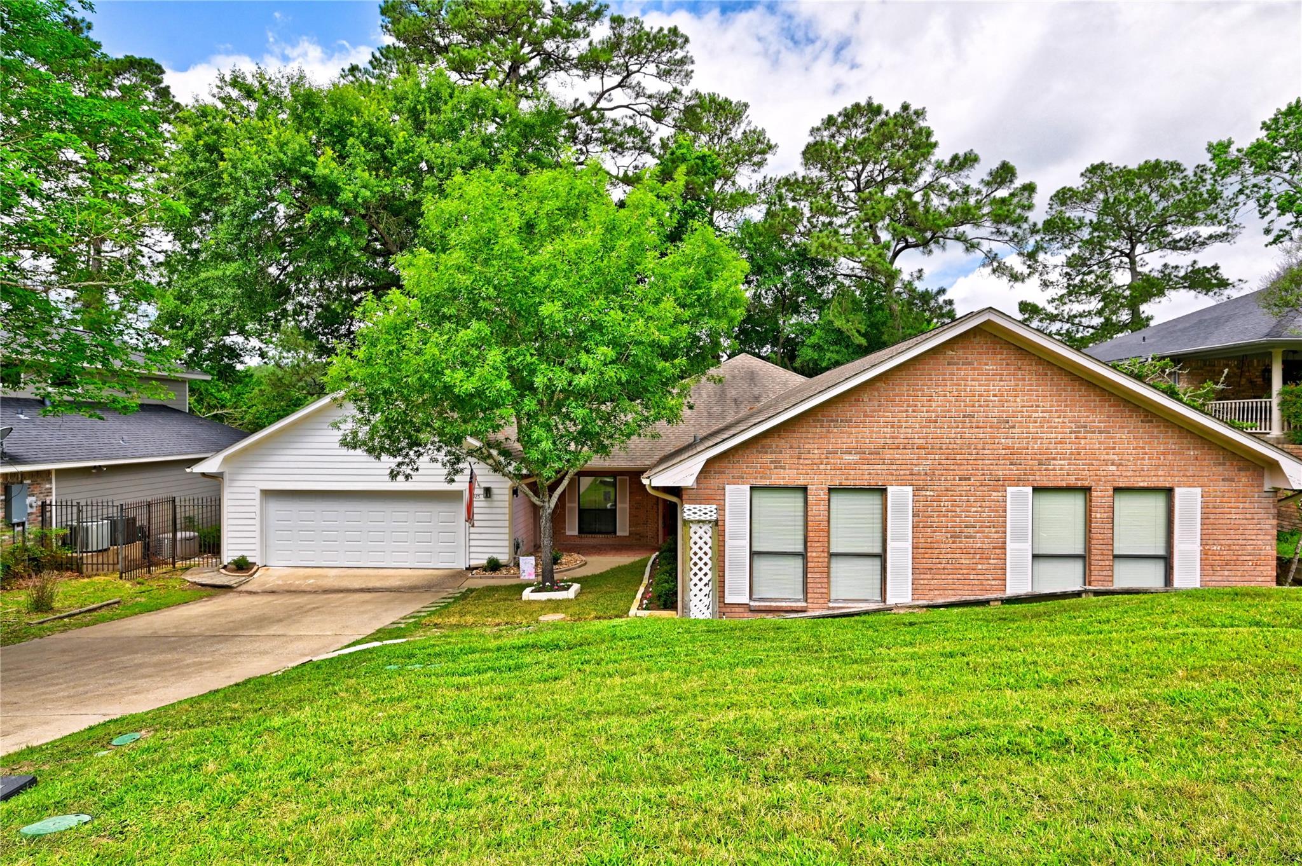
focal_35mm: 21
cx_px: 651
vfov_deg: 59.4
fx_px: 759
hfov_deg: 81.2
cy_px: 433
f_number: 8
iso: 400
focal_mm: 21
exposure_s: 1/500
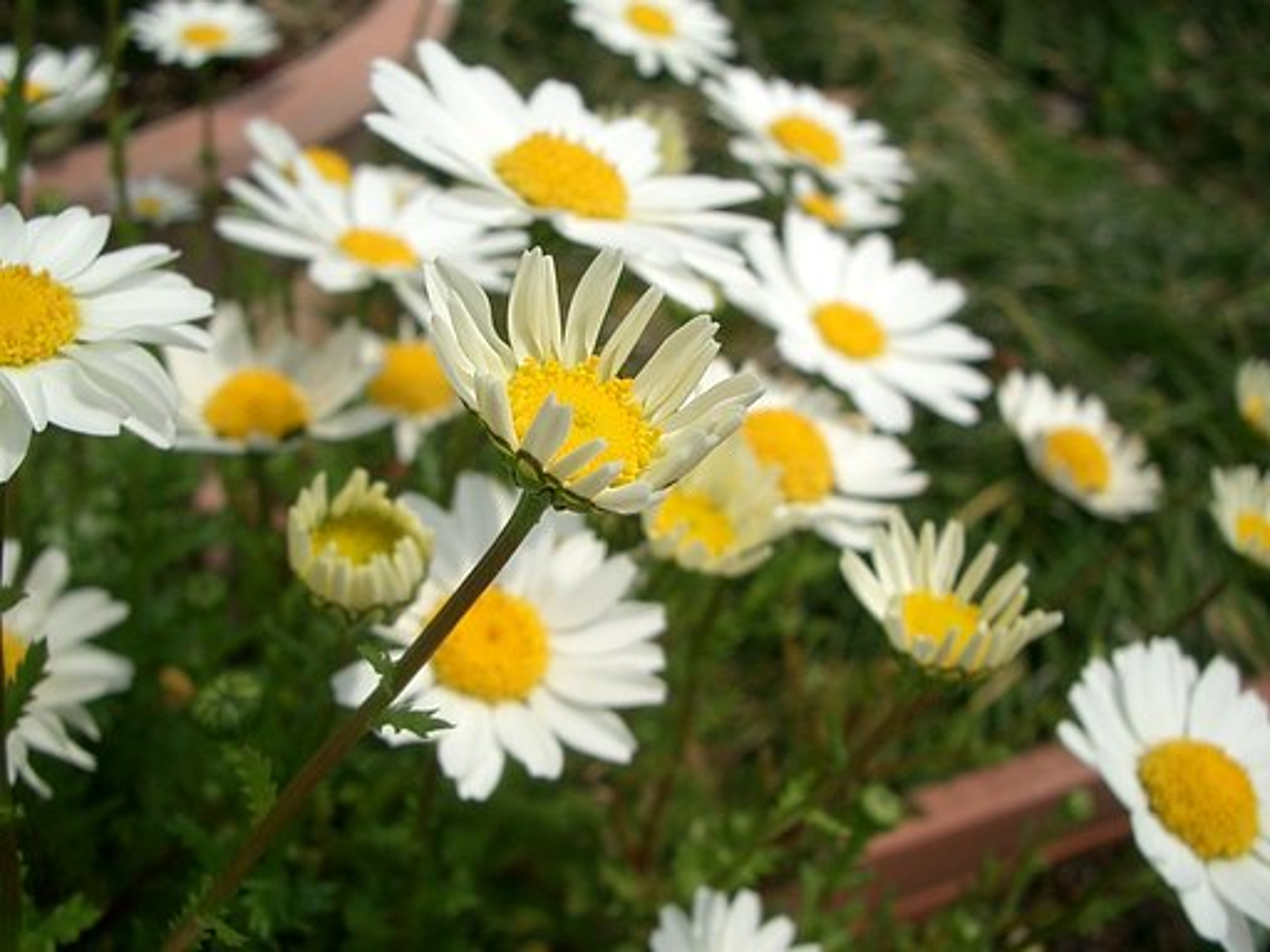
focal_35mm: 35
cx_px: 635
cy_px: 476
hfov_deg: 52.6
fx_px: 1284
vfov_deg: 40.7
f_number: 4.3
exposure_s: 1/640
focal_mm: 5.8
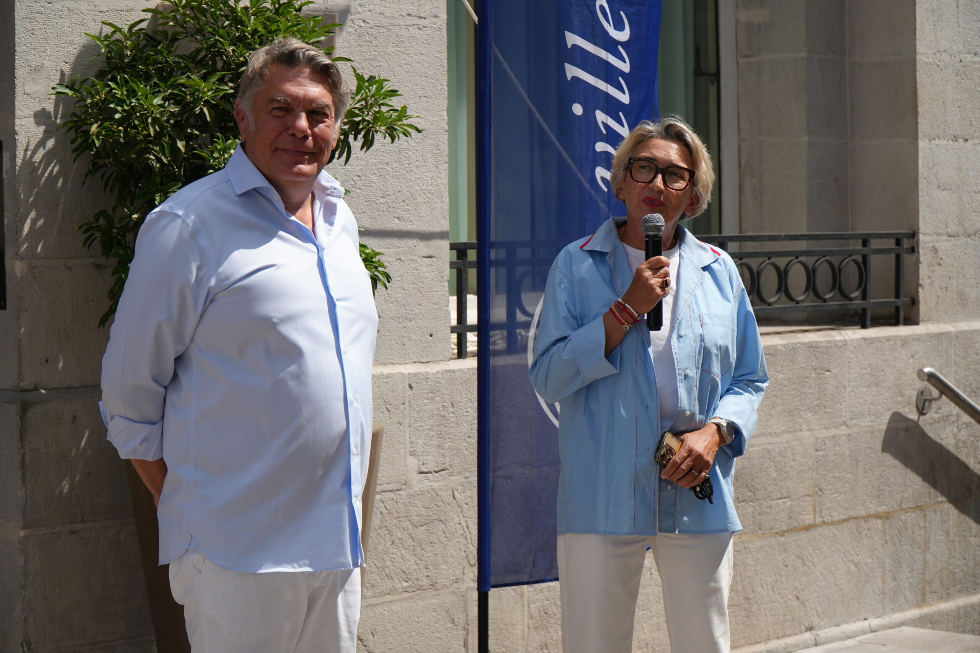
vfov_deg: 16.9
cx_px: 490
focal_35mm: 81
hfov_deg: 25.1
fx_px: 2205
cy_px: 326
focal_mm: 54
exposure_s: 1/800
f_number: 5
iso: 100
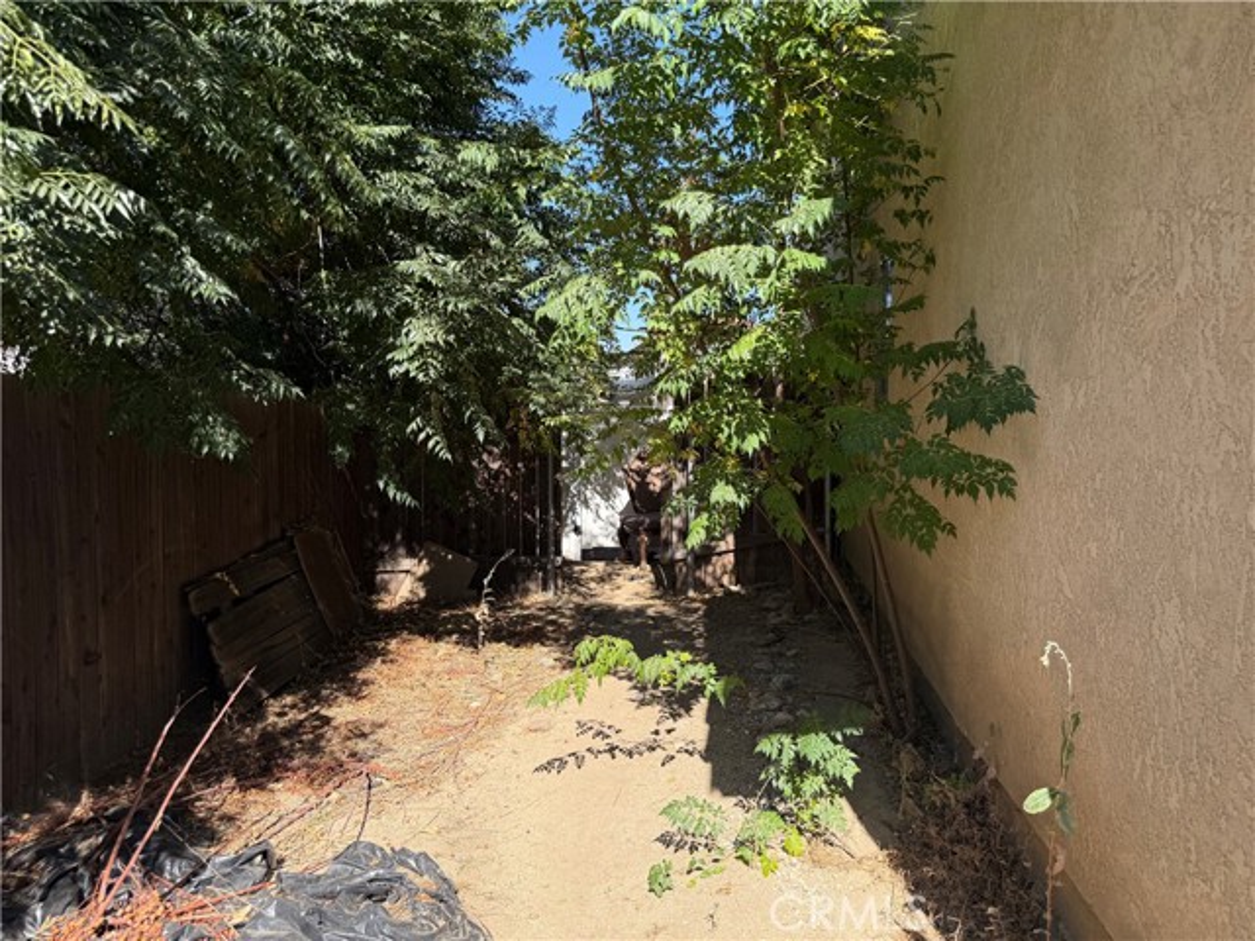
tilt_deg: -3.0
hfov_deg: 71.6
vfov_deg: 56.8
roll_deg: +0.0
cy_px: 470
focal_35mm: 24
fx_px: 870
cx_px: 628
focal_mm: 6.76
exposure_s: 1/3584
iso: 80
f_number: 1.78
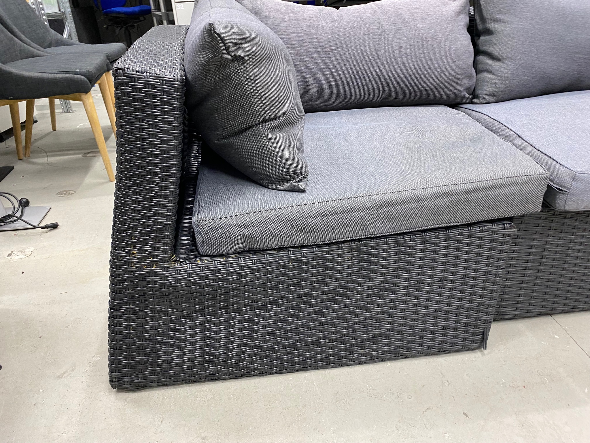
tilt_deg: -26.5
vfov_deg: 53.1
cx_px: 295
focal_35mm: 26
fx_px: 443
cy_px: 222
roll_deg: +4.7
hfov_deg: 67.3
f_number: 1.8
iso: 160
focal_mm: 4.25
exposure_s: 1/50
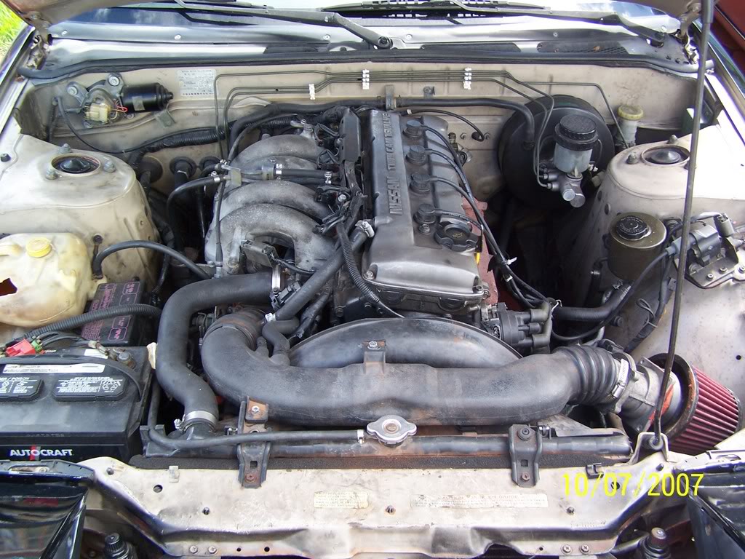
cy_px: 280
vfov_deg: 37.7
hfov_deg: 49.0
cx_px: 372
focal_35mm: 38
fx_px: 818
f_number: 2.8
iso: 80
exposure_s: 1/90
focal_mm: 6.3
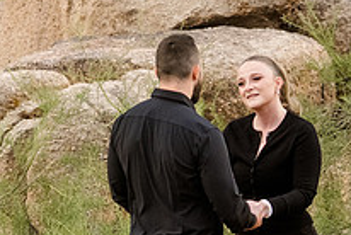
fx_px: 3671
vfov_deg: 3.7
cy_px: 66
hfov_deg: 5.5
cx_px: -20
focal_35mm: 376
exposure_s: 1/640
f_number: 5.6
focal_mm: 99
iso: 1600
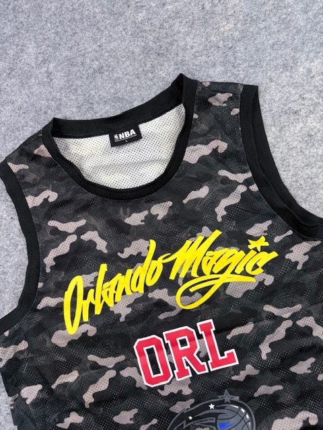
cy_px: 215
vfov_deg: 71.6
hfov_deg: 56.8
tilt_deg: -58.0
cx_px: 162
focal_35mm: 24
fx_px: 299
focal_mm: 6.76
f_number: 1.78
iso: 50
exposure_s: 1/122
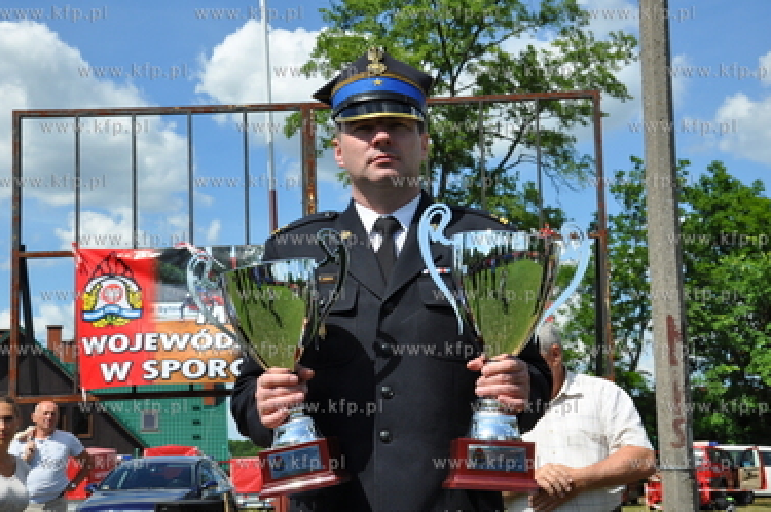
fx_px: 1369
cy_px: 265
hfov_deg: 31.5
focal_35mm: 64
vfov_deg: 21.2
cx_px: 401
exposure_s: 1/200
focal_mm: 40
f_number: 14
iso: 200
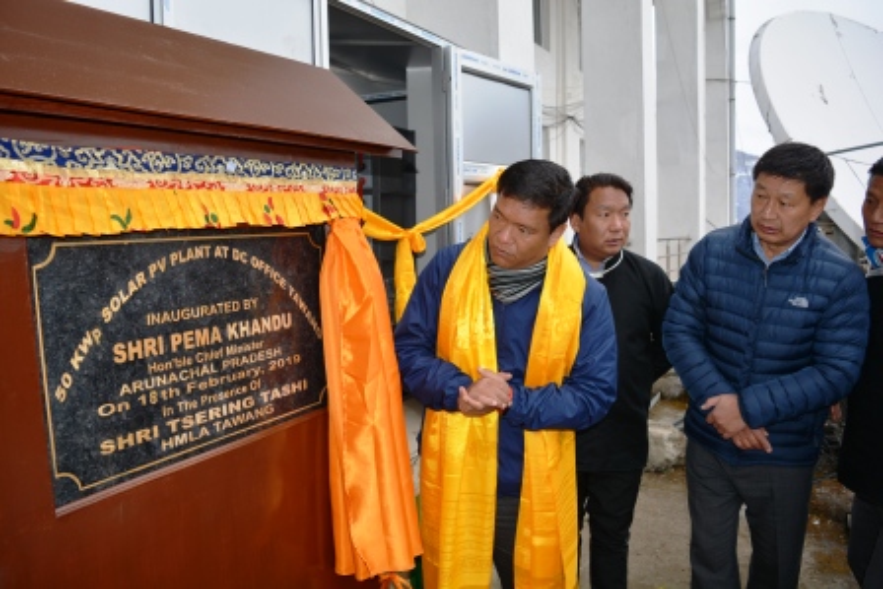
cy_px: 294
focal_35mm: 27
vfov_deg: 48.0
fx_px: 662
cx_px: 442
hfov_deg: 67.4
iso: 100
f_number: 4.5
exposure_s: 1/200
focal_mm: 18
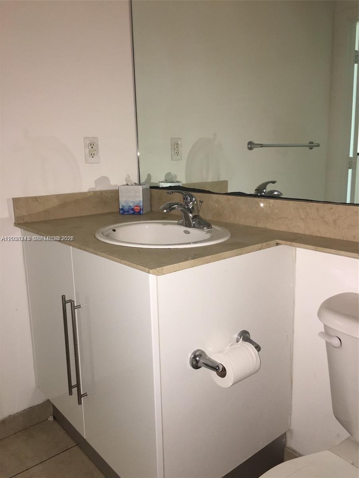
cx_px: 180
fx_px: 401
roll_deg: +0.9
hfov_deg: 48.2
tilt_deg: -11.7
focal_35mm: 29
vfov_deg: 61.7
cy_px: 239
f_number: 2.2
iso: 64
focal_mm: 4.15
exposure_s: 1/16
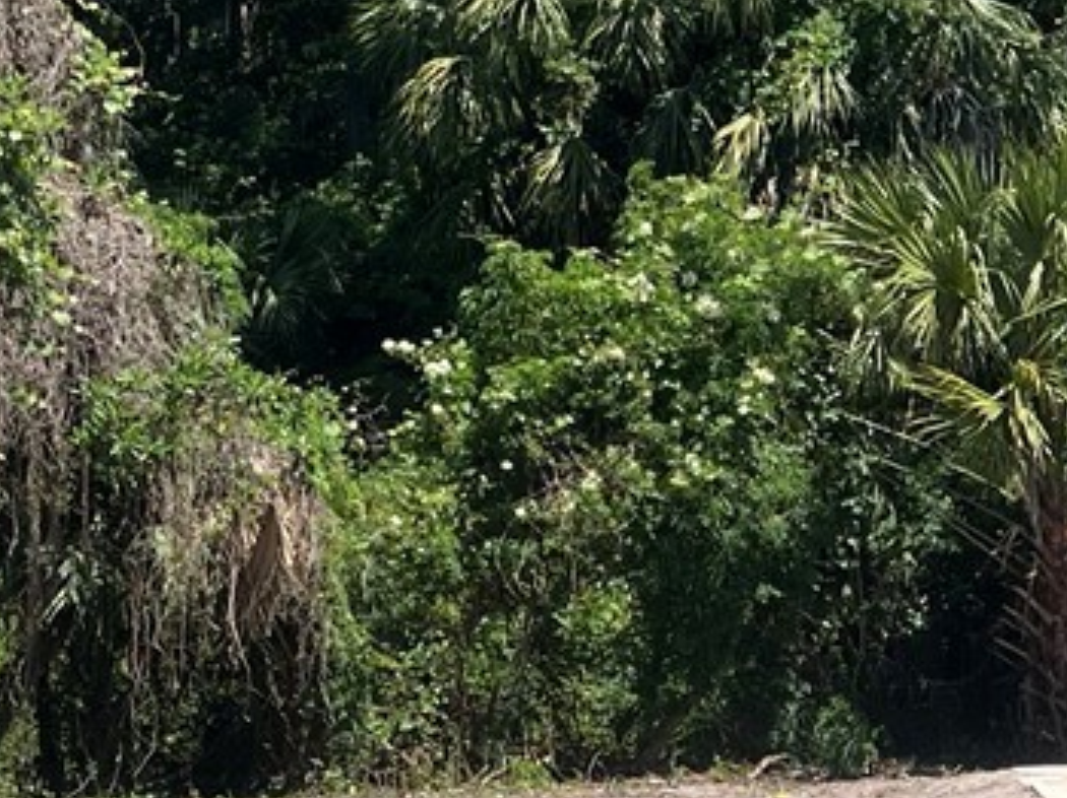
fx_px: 3666
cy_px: 247
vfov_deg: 12.4
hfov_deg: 16.5
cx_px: 348
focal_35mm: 119
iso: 50
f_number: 1.5
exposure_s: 1/2994
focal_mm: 5.7
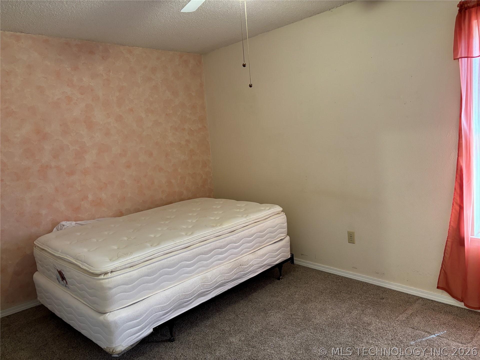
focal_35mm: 26
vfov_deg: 53.1
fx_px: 361
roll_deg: +3.9
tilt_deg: -7.2
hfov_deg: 67.3
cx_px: 240
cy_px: 180
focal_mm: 5.96
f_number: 1.6
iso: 200
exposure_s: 1/60
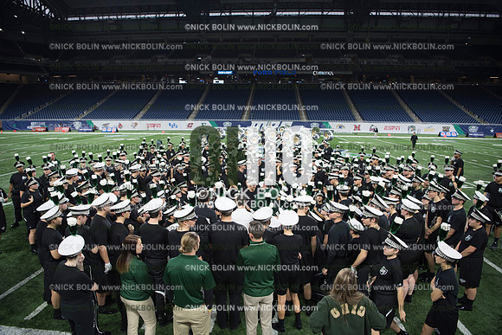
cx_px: 251
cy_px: 168
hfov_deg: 73.7
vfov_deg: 53.2
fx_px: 335
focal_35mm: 24
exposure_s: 1/500
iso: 800
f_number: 3.2
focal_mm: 24
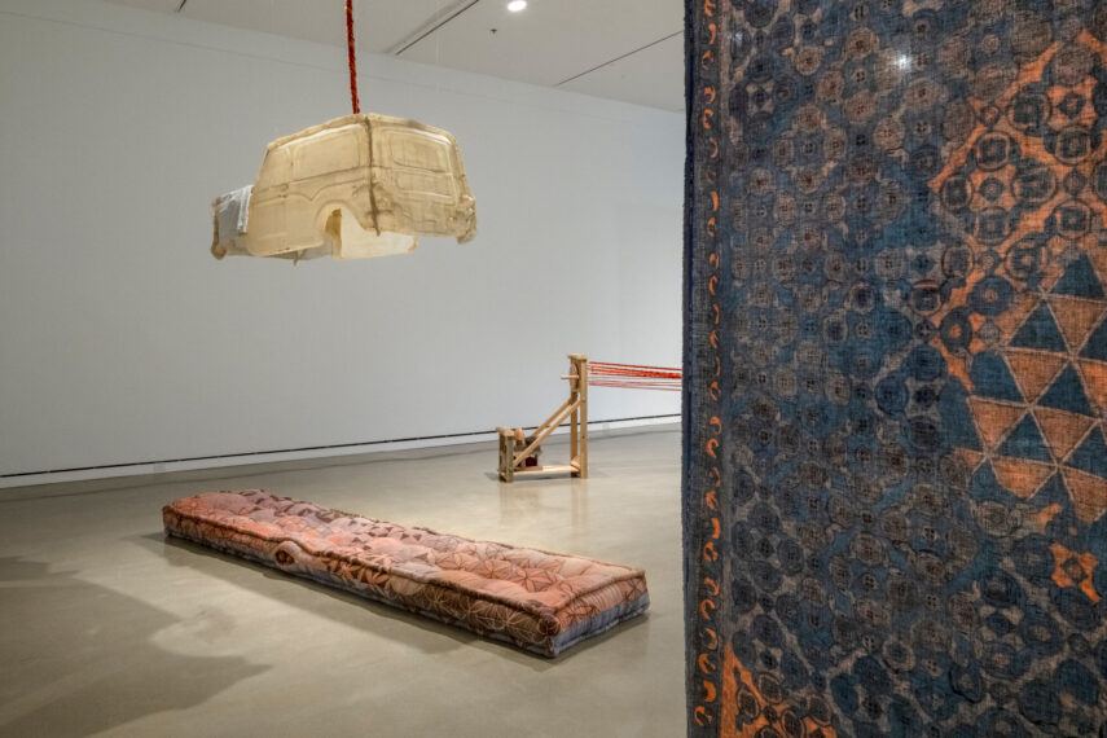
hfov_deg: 70.4
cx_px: 554
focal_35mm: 26
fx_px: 784
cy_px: 369
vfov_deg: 50.4
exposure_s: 1/3.33
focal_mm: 25.5
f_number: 22
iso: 1600
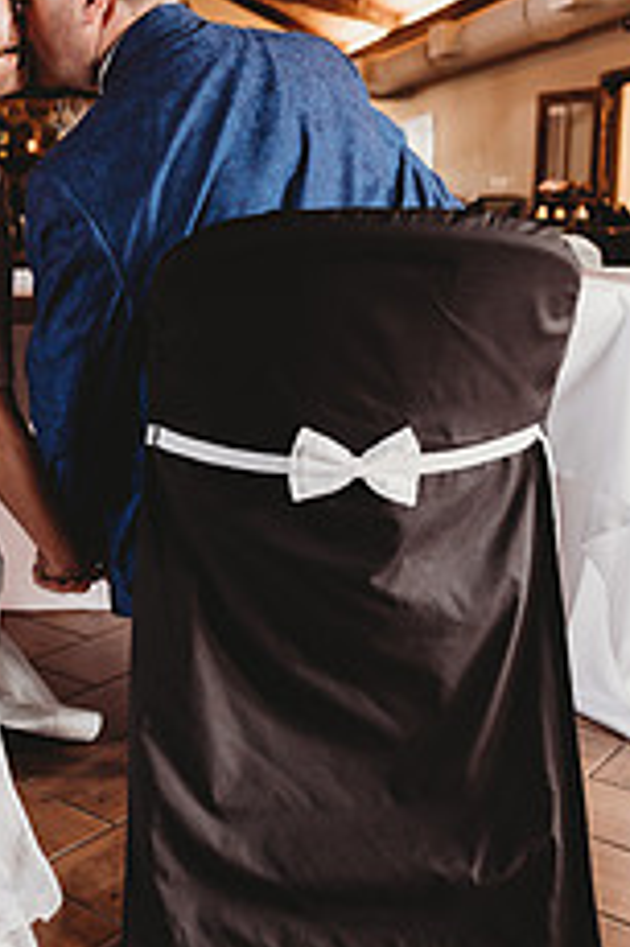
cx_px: 58
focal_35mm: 47
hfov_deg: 27.5
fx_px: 1236
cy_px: 366
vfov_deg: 41.7
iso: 800
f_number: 2.5
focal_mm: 24
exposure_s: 1/125
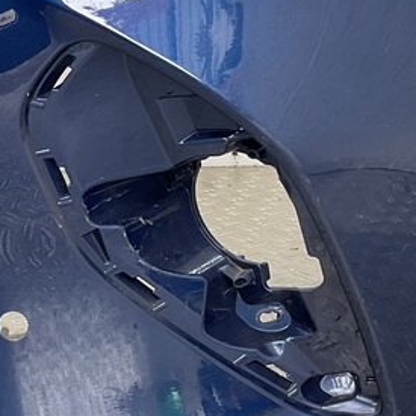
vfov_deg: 18.4
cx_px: 8
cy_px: 120
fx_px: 1278
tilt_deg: -12.6
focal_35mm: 94
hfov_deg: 18.1
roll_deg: +5.4
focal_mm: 3
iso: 25
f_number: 1.8
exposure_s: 1/120
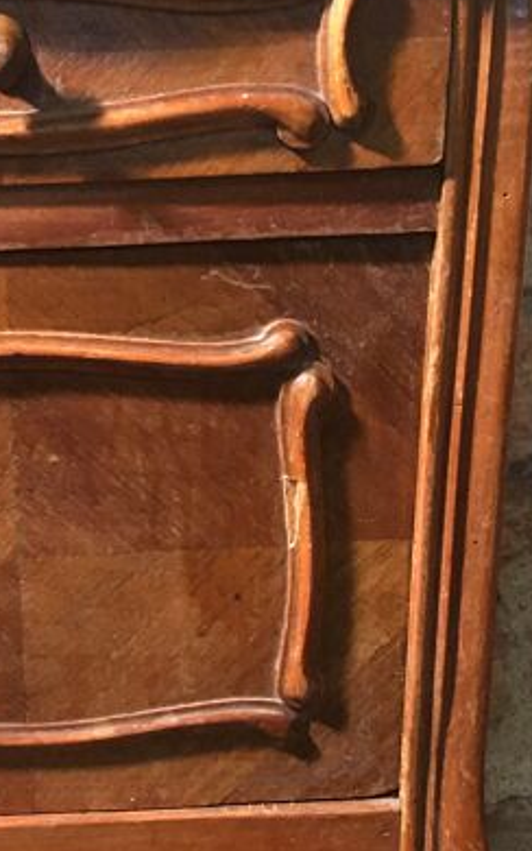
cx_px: 35
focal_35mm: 63
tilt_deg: -18.9
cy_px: 594
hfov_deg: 20.2
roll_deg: +2.1
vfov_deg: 32.1
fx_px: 1460
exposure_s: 1/25
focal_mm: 4.15
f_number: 2.2
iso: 250
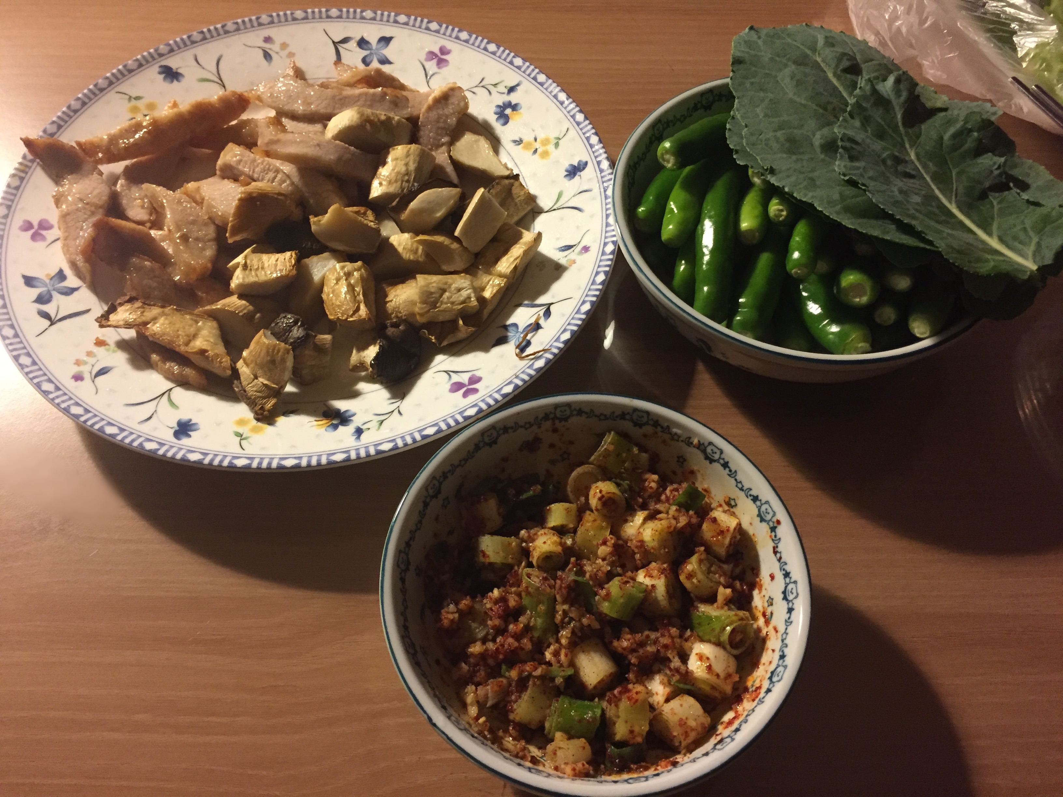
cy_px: 398
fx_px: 891
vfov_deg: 48.2
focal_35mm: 29
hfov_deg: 61.7
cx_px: 532
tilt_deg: -58.1
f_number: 2.2
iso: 250
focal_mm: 4.15
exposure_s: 1/24
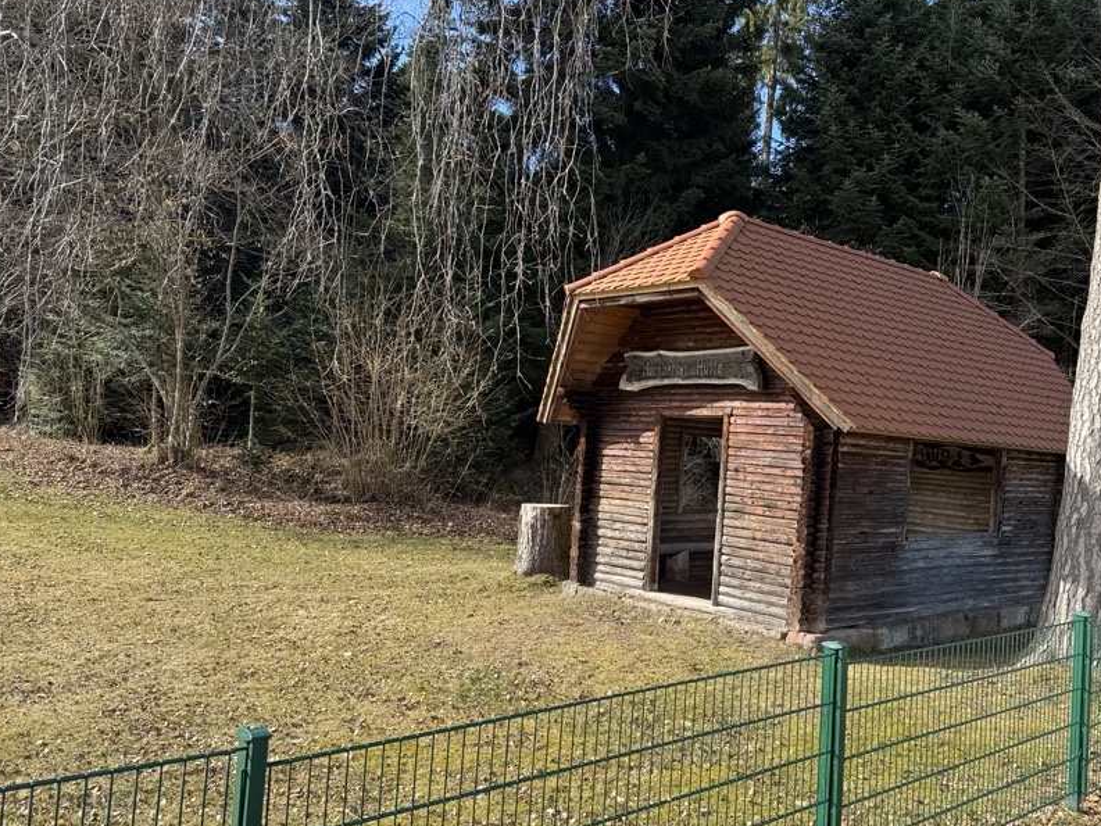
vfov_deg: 45.5
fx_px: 986
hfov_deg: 58.0
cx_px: 651
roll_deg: -2.2
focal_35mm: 31
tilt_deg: +3.5
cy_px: 404
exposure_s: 1/925
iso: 80
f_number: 1.78
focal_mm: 6.76
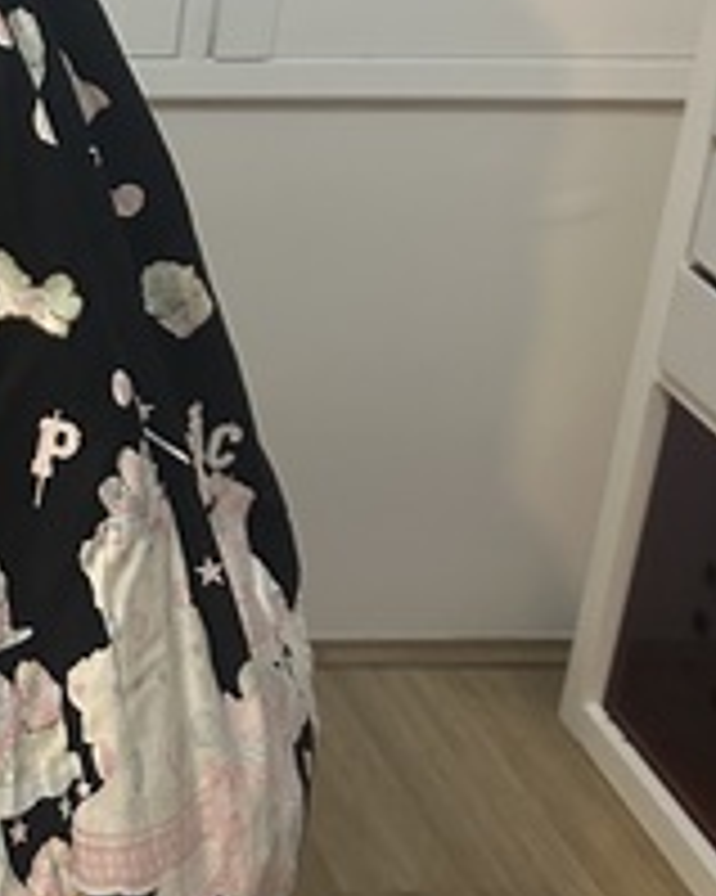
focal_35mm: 76
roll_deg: -1.0
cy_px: 254
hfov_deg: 17.9
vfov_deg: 24.9
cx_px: -365
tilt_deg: -20.6
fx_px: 2015
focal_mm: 6.86
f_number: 1.78
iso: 640
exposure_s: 1/50
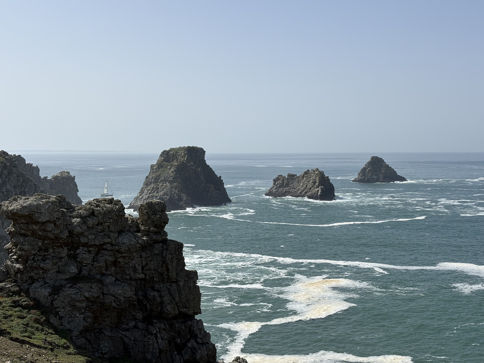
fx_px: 727
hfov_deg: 36.8
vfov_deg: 28.0
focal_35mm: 52
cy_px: 182
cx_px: 242
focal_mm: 5.96
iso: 25
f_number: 1.6
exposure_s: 1/4630
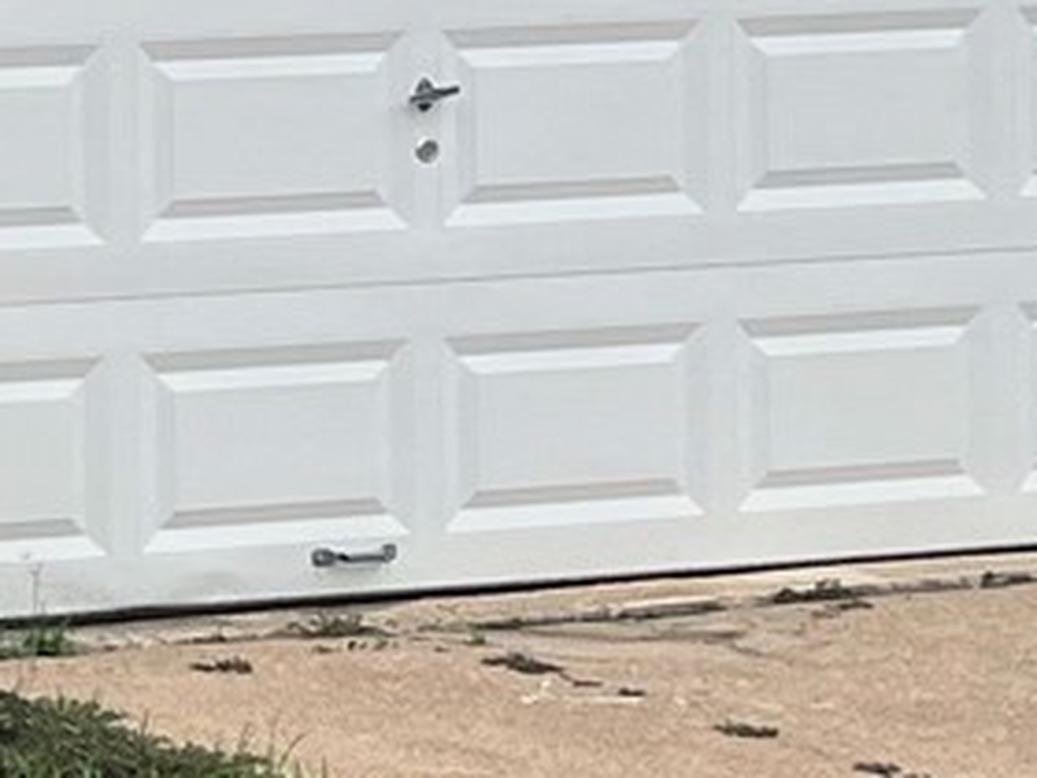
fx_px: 5692
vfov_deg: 7.8
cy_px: 230
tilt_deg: -2.9
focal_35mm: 190
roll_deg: +3.4
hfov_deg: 9.7
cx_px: -1011
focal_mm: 5.7
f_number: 1.5
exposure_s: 1/728
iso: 50
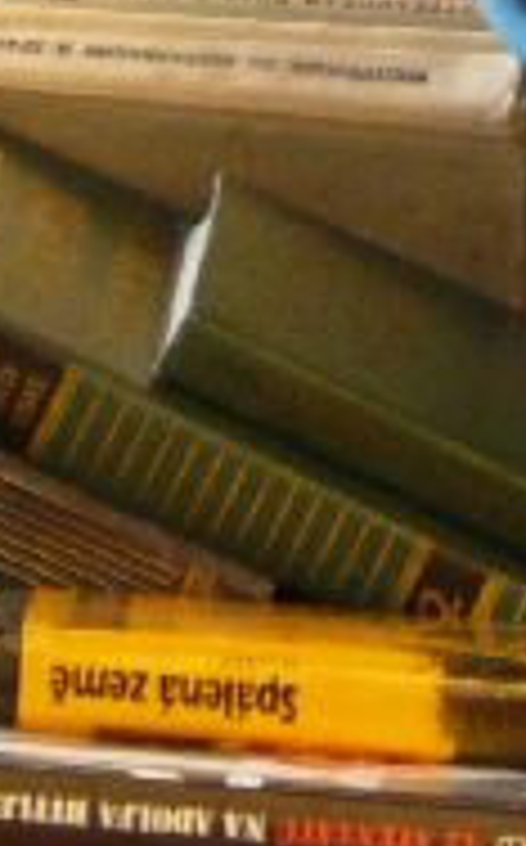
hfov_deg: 3.8
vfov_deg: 6.1
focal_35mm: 337
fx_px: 7753
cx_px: -780
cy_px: -644
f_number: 3.2
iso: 200
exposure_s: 1/8
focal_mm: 10
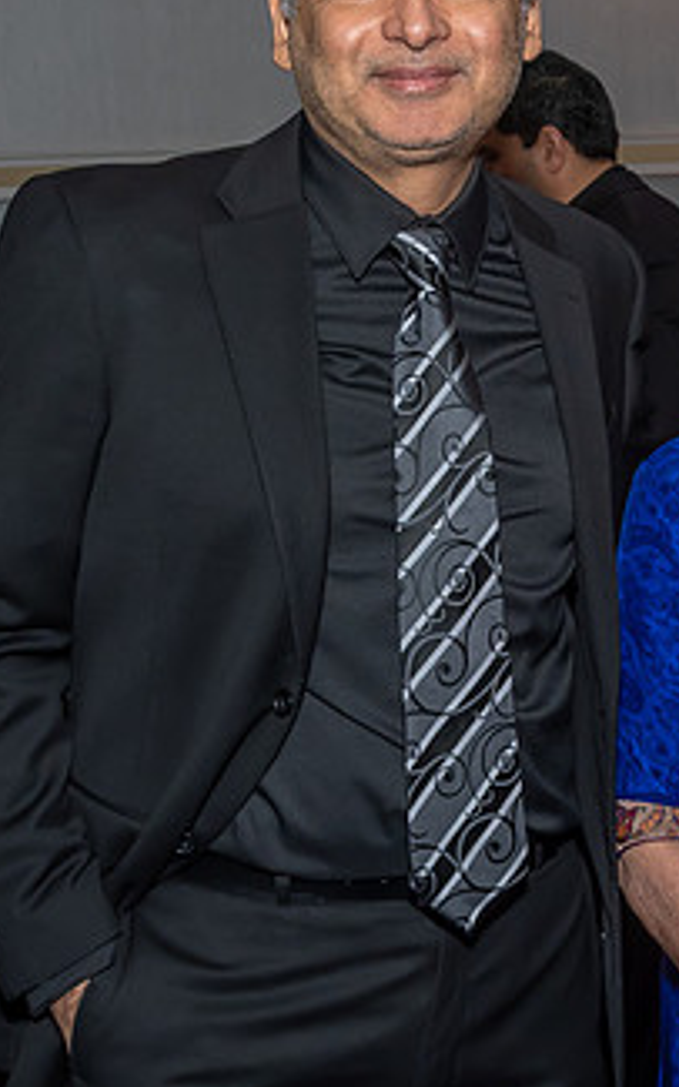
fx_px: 3021
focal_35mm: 102
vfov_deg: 20.4
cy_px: 432
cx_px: 1042
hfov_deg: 12.2
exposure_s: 1/250
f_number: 7.1
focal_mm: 23
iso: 400
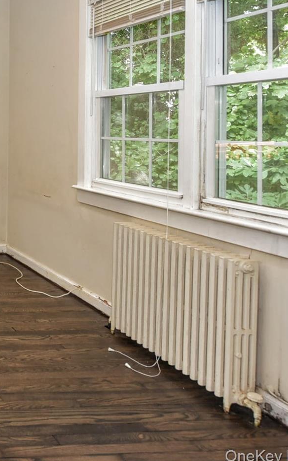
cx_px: -180
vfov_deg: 50.0
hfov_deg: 23.8
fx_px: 477
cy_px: 131
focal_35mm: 38
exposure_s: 1/100
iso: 800
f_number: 5
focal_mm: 17
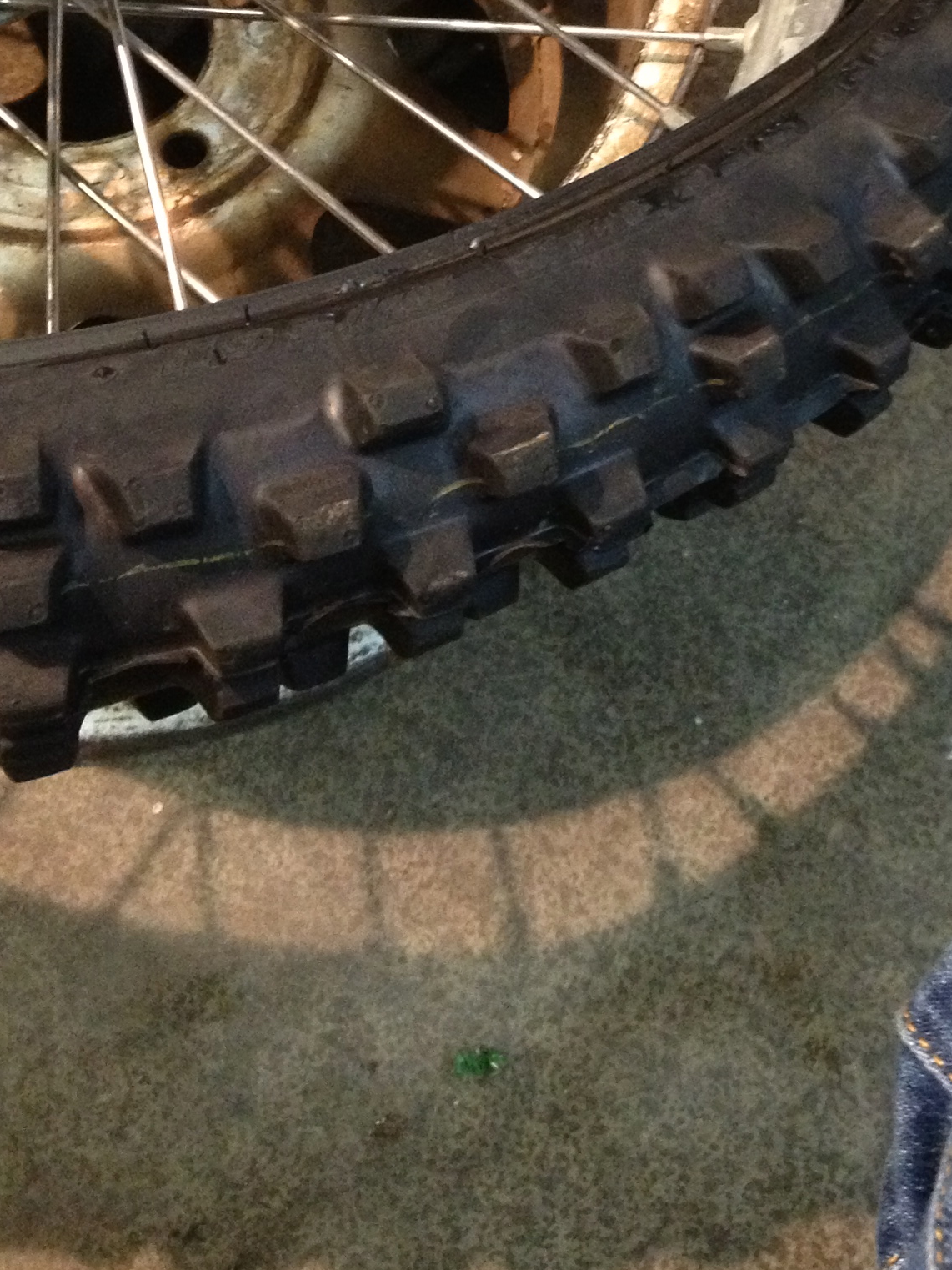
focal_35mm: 75
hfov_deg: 19.5
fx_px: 2751
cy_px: 105
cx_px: 735
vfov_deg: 25.1
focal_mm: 4.28
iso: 400
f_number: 2.4
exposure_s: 1/17
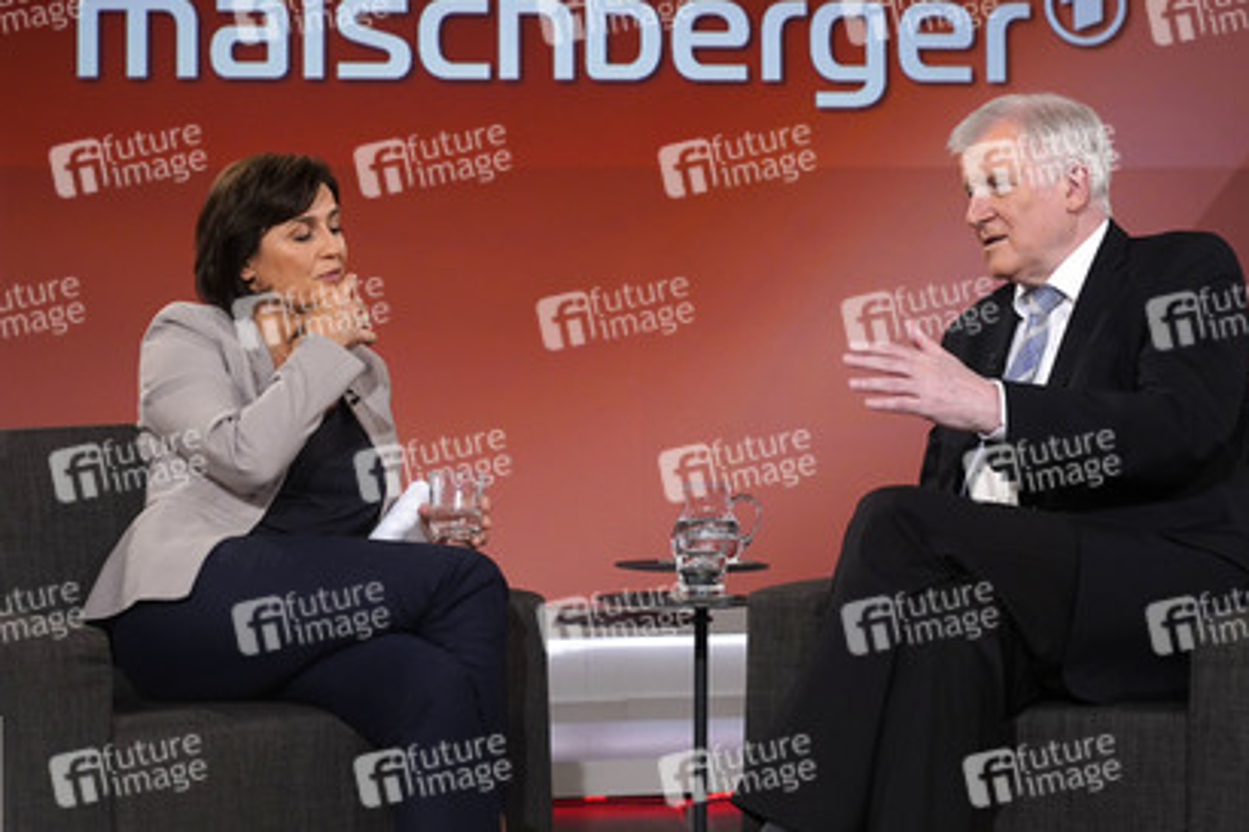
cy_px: 390
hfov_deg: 36.3
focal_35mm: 55
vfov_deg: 24.6
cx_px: 656
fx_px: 1907
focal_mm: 50
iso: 1600
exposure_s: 1/125
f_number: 5.6
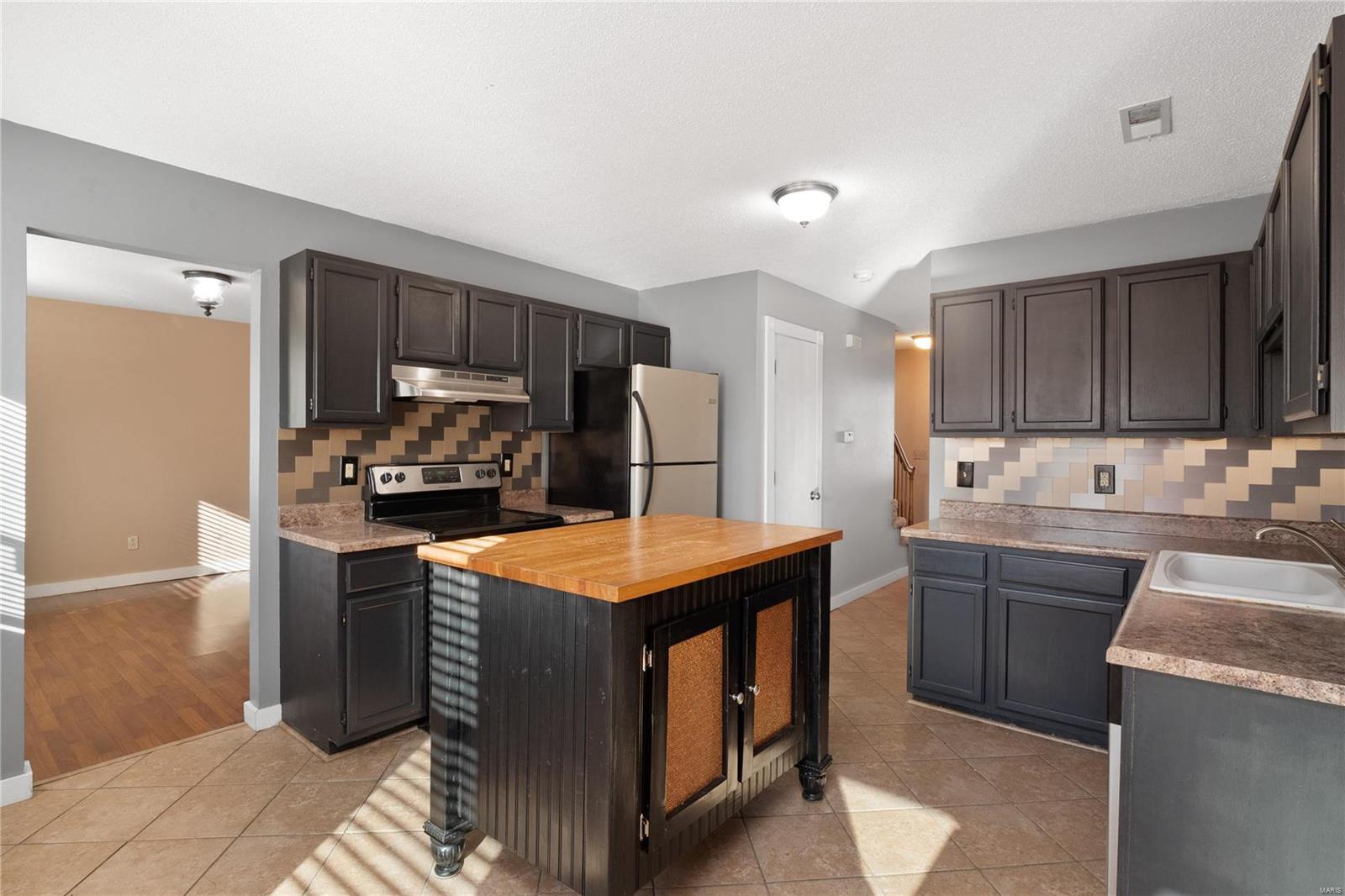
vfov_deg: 73.7
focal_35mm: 16
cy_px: 448
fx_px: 598
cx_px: 672
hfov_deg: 96.7
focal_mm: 8
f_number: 7.1
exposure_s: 1/6
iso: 400
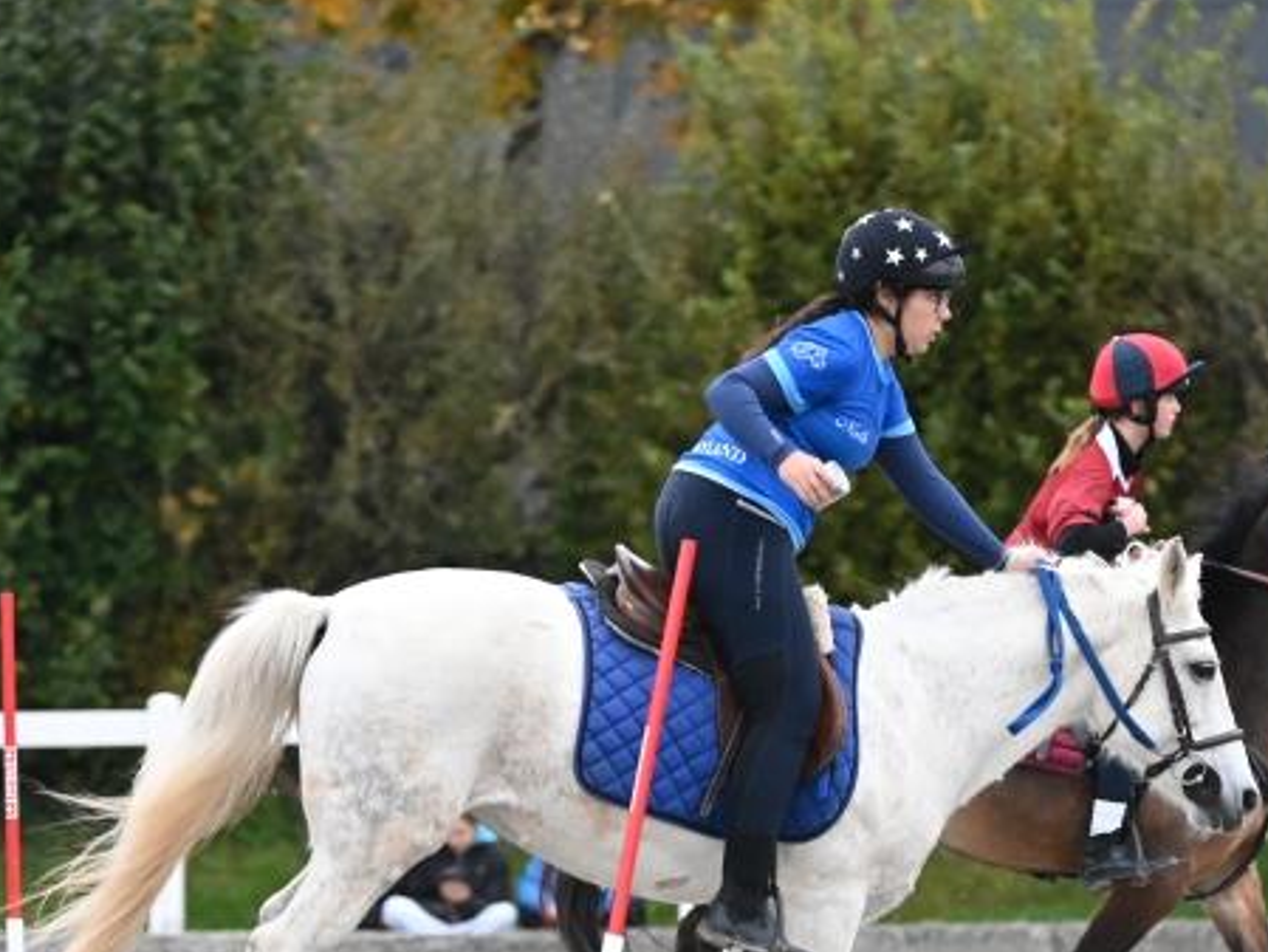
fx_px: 15059
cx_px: 678
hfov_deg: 4.8
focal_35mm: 411
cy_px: 599
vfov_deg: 3.6
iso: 10000
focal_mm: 240
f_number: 5.6
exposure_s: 1/1250
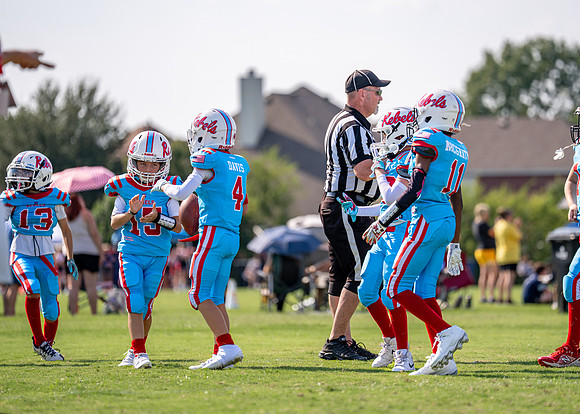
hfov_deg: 9.6
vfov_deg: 6.9
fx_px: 3438
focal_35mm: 209
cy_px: 191
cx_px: 338
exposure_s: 1/3200
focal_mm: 182
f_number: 2.8
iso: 125
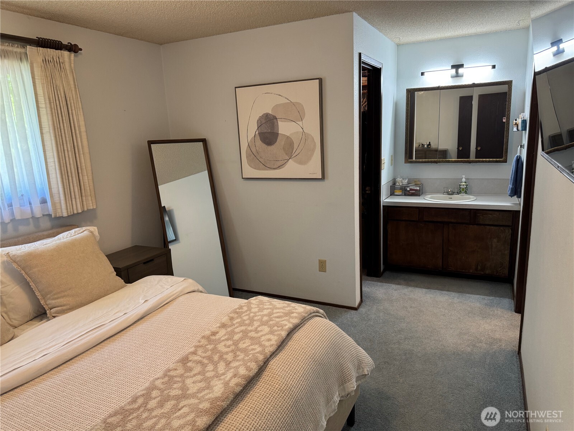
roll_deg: +2.6
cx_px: 287
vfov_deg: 56.8
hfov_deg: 71.6
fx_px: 398
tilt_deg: -12.6
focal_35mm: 24
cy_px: 216
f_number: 1.78
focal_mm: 6.76
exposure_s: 1/60
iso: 200
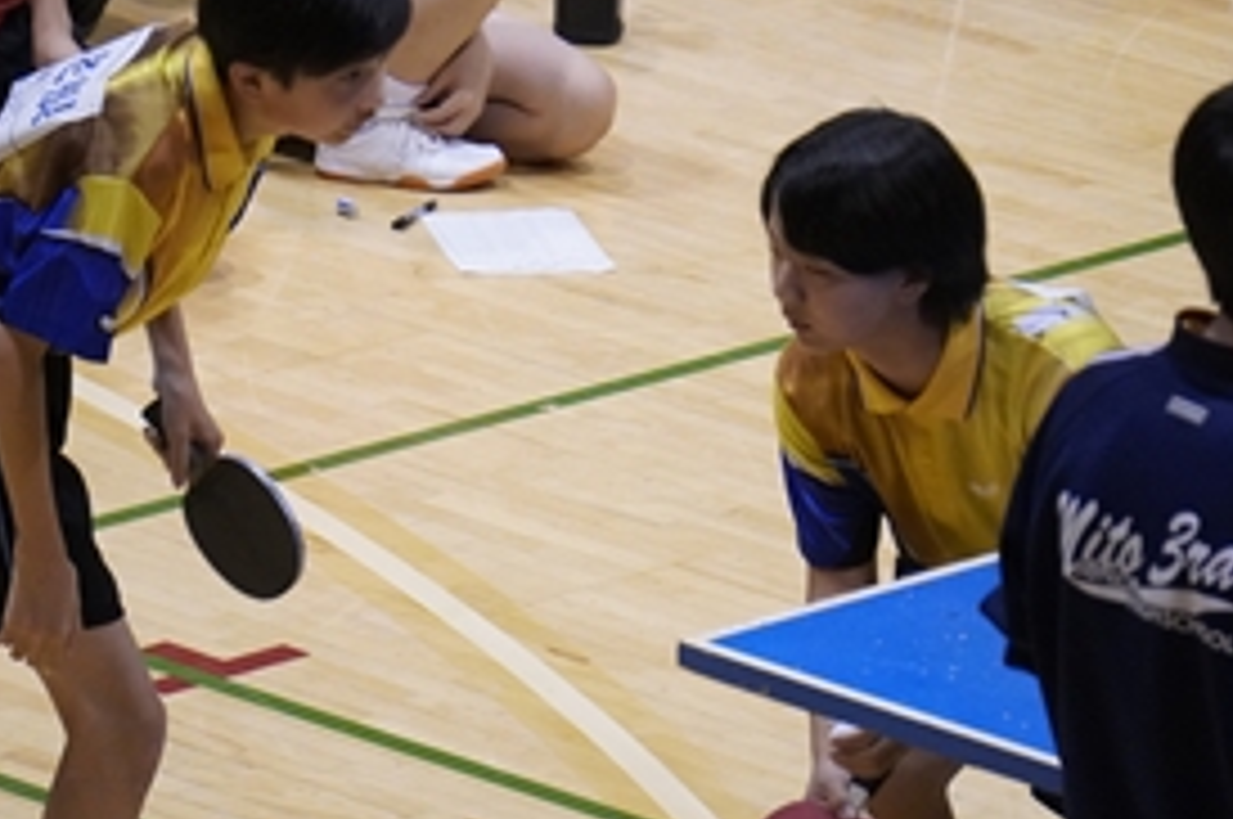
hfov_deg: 4.9
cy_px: 302
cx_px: 544
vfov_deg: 3.3
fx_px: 14324
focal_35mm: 419
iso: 6400
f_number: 6.3
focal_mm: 191
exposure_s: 1/200
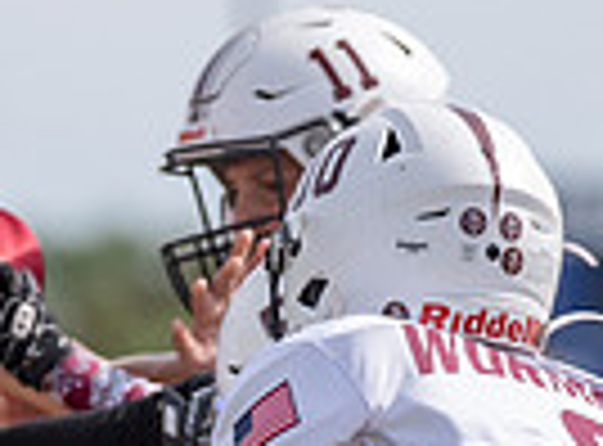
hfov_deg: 1.5
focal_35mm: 1361
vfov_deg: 1.1
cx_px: 326
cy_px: 630
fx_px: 23581
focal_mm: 200
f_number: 3.2
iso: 100
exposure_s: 1/1250
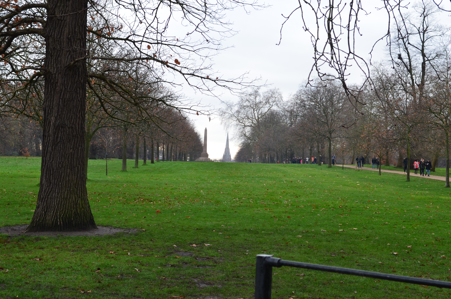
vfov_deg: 18.8
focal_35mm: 72
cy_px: 150
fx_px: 900
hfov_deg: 28.1
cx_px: 226
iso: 360
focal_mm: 48
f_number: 10
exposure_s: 1/60
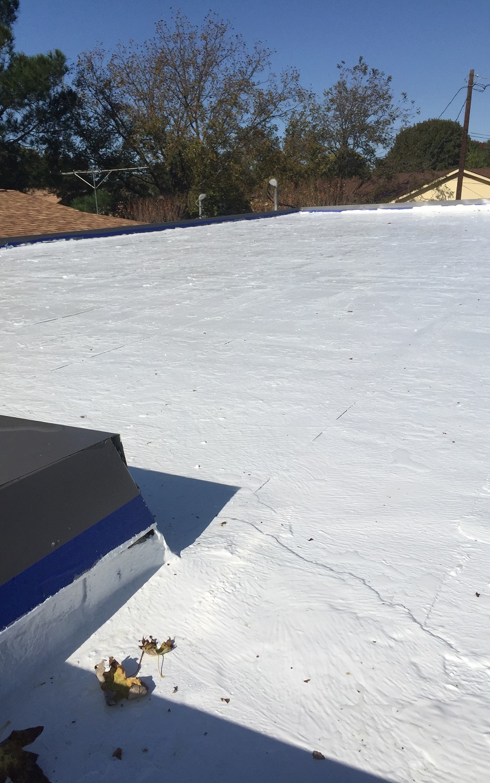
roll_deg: +2.7
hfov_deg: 40.5
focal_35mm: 31
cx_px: 200
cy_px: 394
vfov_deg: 61.2
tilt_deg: -16.3
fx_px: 662
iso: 32
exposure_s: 1/4950
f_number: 2.2
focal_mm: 4.15
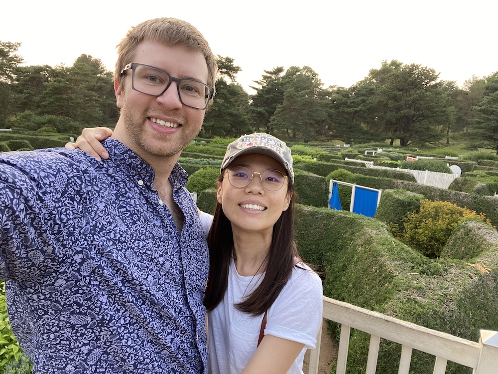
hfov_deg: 73.9
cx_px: 249
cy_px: 187
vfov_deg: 58.9
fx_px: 331
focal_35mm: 23
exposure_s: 1/122
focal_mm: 2.71
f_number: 2.2
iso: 50
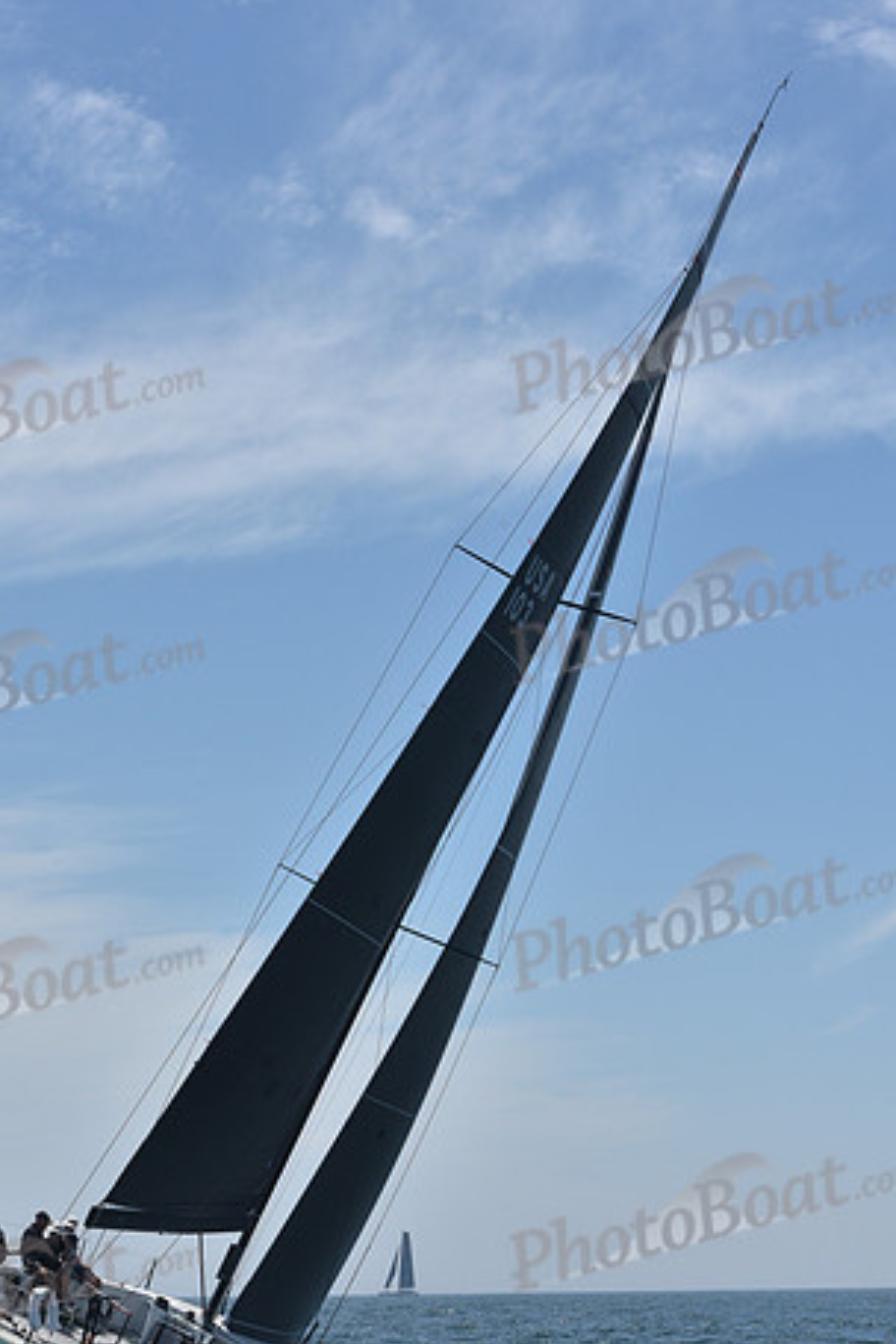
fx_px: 3322
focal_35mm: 89
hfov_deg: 15.3
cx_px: 358
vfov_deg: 22.8
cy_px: 805
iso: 250
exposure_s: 1/800
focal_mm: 70
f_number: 11
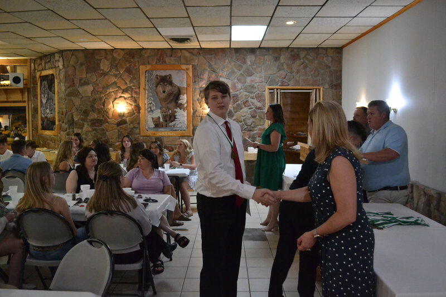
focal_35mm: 33
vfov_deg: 40.0
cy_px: 148
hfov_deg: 57.2
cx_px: 223
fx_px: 409
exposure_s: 1/125
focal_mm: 22
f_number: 3.8
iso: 3200
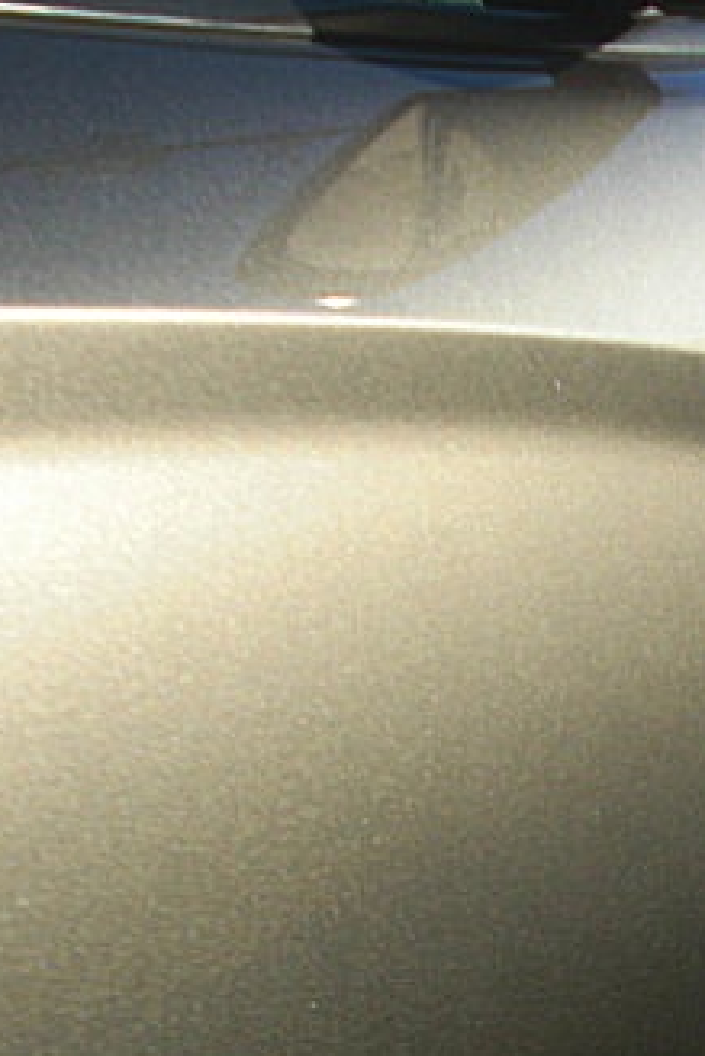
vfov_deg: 27.4
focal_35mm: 73
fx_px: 2142
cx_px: 647
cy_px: 763
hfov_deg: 18.4
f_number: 2.8
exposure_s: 1/640
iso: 50
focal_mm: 6.3
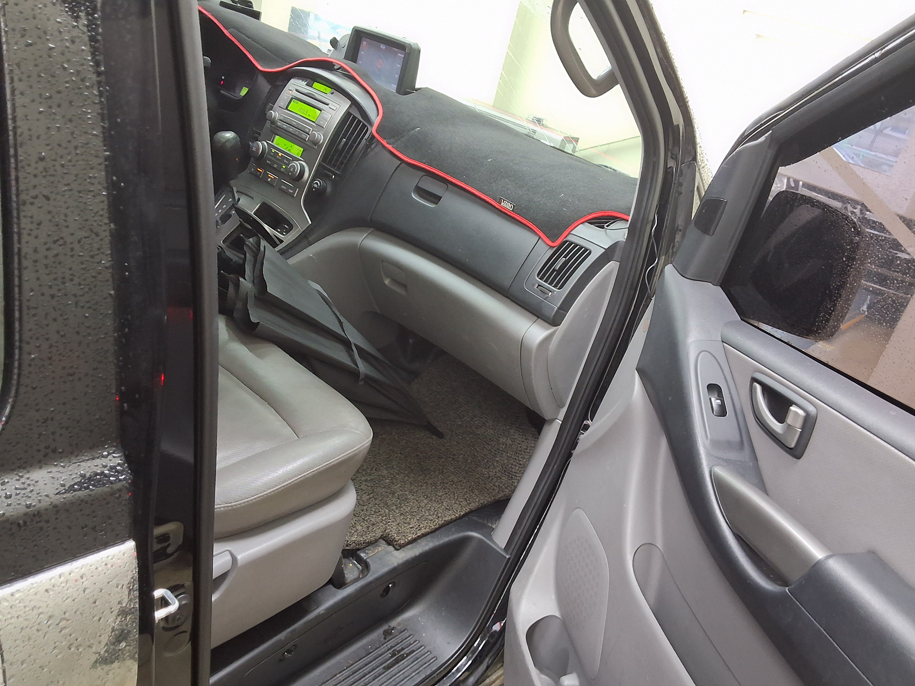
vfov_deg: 49.7
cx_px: 458
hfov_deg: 63.4
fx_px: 740
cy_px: 343
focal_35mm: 28
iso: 250
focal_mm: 2.91
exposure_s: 1/30
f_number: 1.9
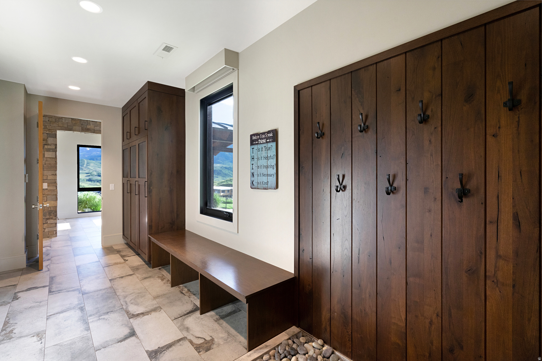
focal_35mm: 16
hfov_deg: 96.7
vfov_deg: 73.7
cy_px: 180
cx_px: 271
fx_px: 241
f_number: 9
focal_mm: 16
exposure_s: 1/20
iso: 1250
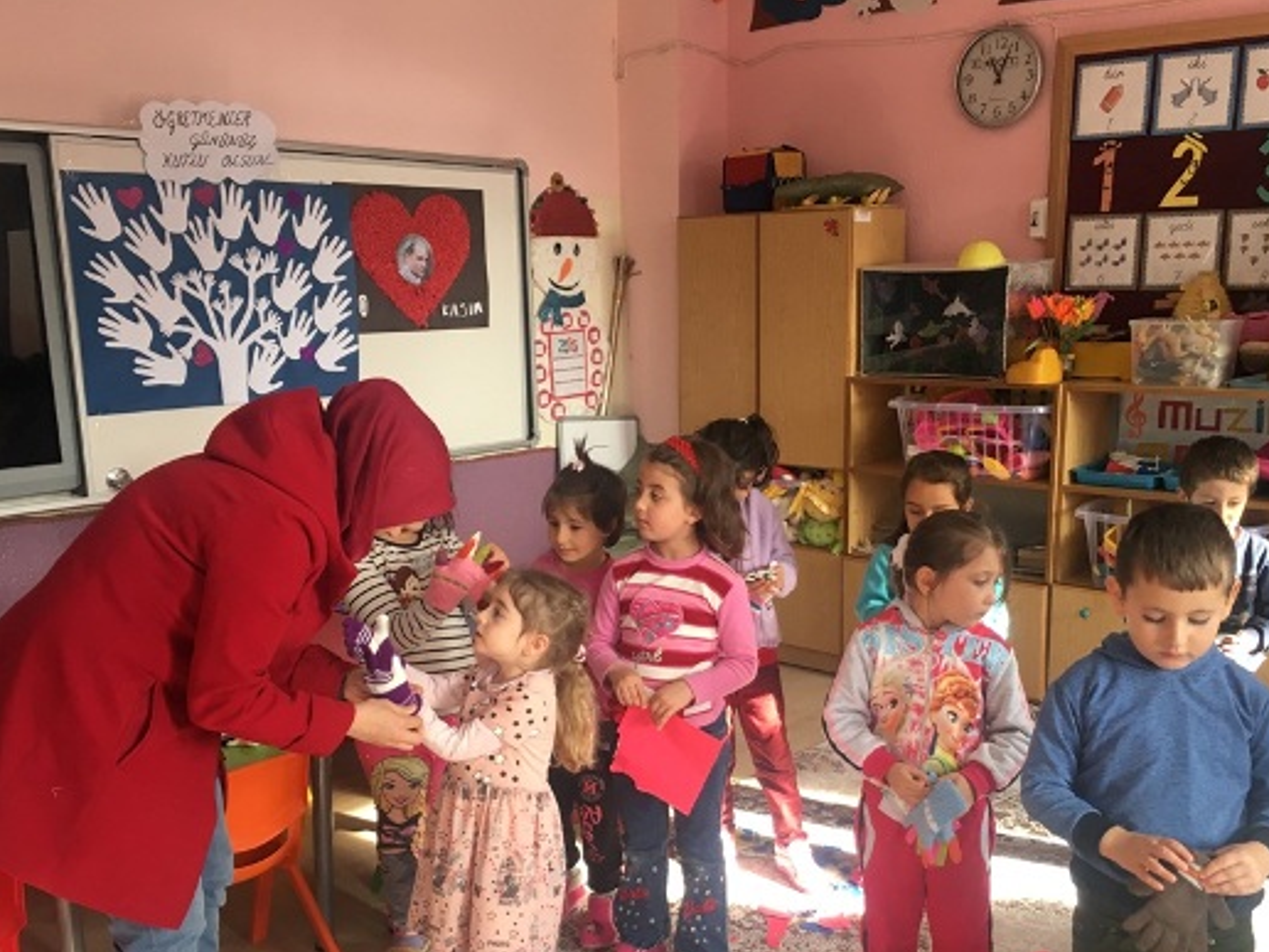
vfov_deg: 39.4
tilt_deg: -13.3
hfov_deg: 51.3
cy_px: 583
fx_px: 1320
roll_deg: +0.7
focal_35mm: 36
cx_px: 666
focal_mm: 4.15
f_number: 2.2
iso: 25
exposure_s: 1/33
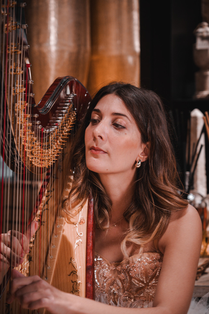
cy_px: 157
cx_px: 104
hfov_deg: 18.2
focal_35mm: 75
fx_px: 653
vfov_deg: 27.0
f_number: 4
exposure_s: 1/60
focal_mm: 75
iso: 1000
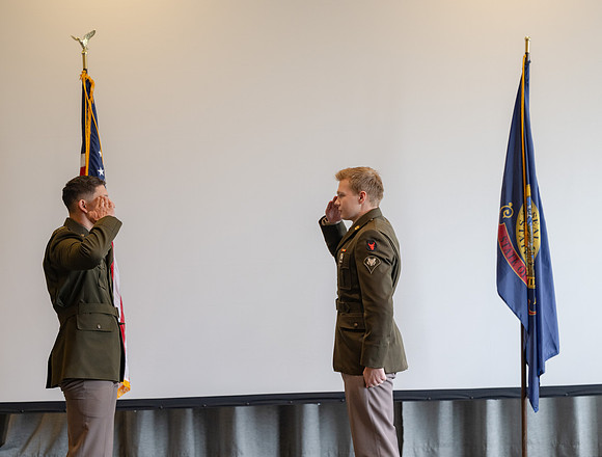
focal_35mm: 81
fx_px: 1410
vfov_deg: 18.4
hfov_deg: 24.1
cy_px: 218
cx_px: 321
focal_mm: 70
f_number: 2.8
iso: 500
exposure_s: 1/200
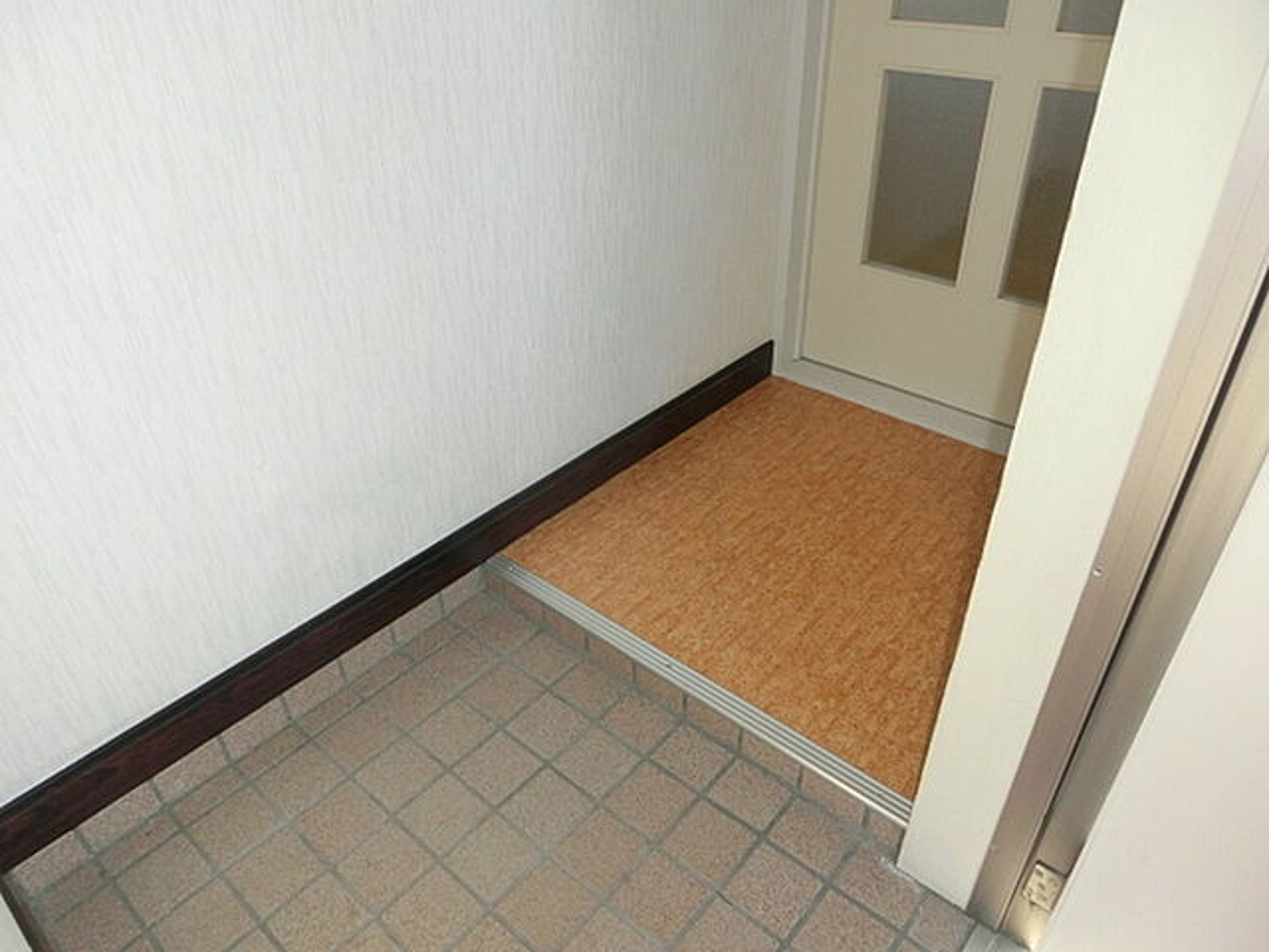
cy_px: 476
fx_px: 880
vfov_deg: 56.8
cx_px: 634
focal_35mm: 24
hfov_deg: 71.6
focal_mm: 4.24
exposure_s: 1/125
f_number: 3
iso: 160
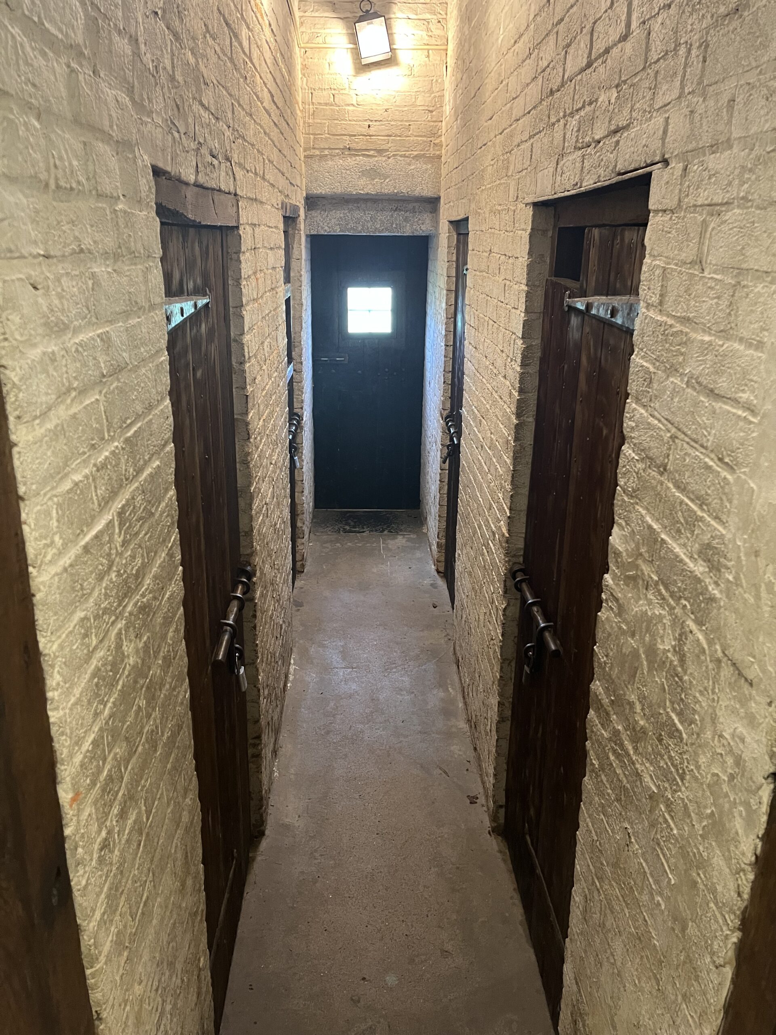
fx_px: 777
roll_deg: -0.5
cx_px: 388
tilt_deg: -18.3
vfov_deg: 67.3
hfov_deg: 53.1
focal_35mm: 26
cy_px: 518
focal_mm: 5.1
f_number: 1.6
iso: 400
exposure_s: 1/40
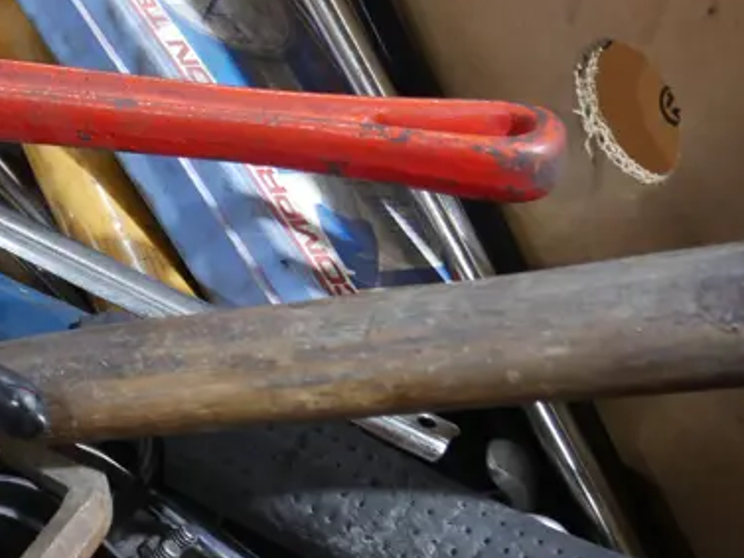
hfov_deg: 24.1
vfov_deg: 19.4
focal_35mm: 76
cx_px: -59
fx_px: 1634
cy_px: 226
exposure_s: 1/60
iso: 640
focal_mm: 14
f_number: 3.5
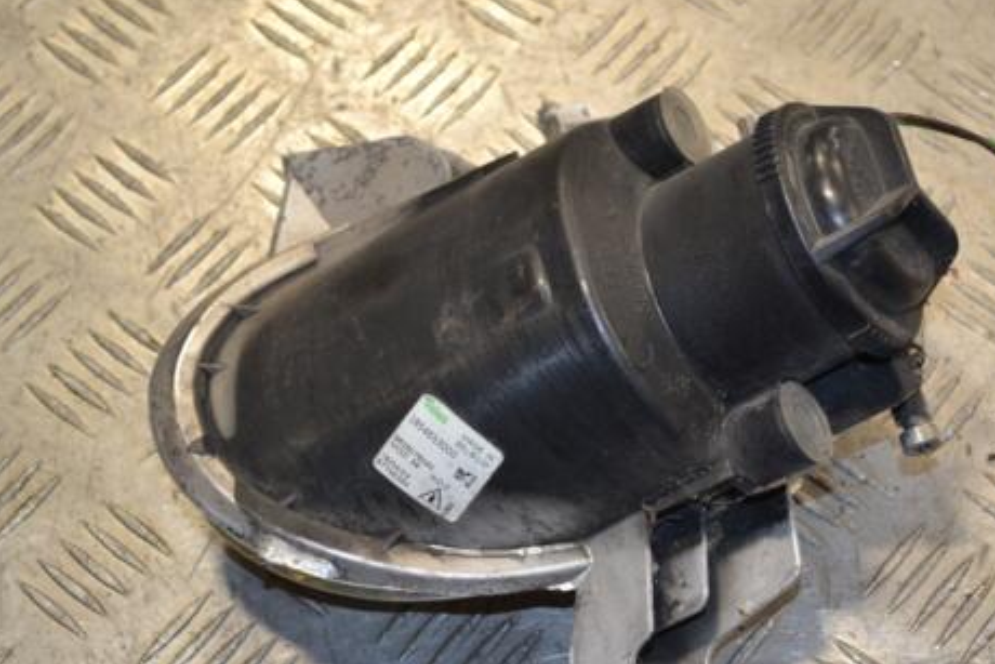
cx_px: 599
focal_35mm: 90
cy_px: 407
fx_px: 2488
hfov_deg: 22.6
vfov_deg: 15.2
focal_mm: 46
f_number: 5.3
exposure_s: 1/100
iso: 400
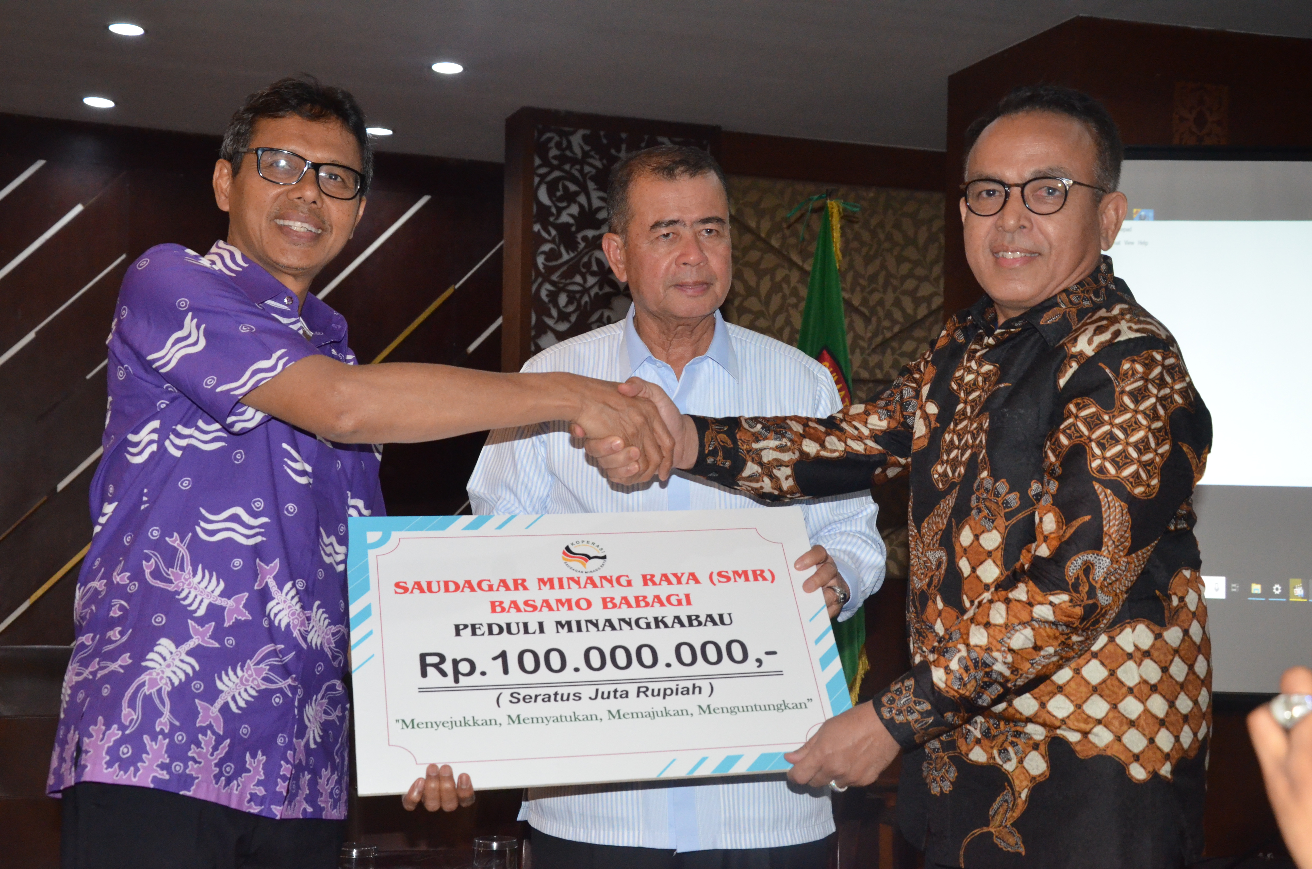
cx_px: 656
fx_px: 1909
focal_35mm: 52
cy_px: 434
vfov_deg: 25.6
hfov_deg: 37.9
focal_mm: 35
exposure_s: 1/60
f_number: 6.3
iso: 2500
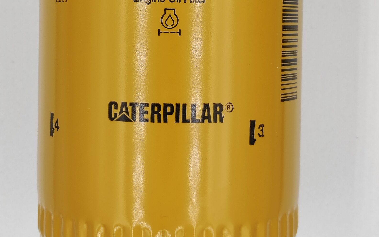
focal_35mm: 43
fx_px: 444
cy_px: 32
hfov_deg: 46.2
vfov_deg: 28.9
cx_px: 187
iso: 55
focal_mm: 4.7
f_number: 1.79
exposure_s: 1/100
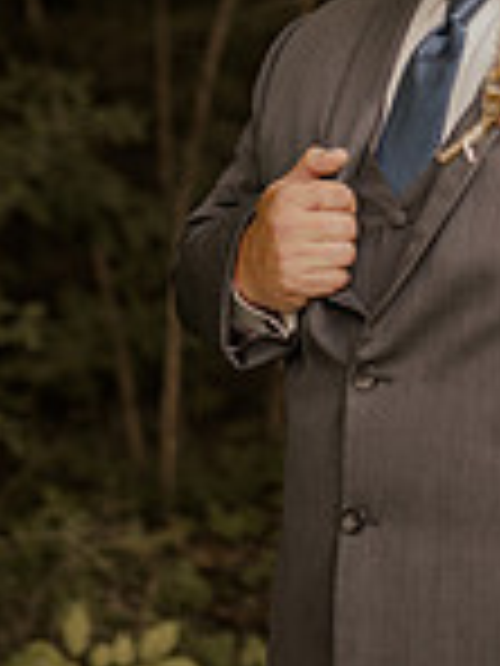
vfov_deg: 18.7
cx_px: 527
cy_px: -4
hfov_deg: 14.2
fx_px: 1964
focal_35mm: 102
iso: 64
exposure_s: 1/400
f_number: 1.6
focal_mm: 35
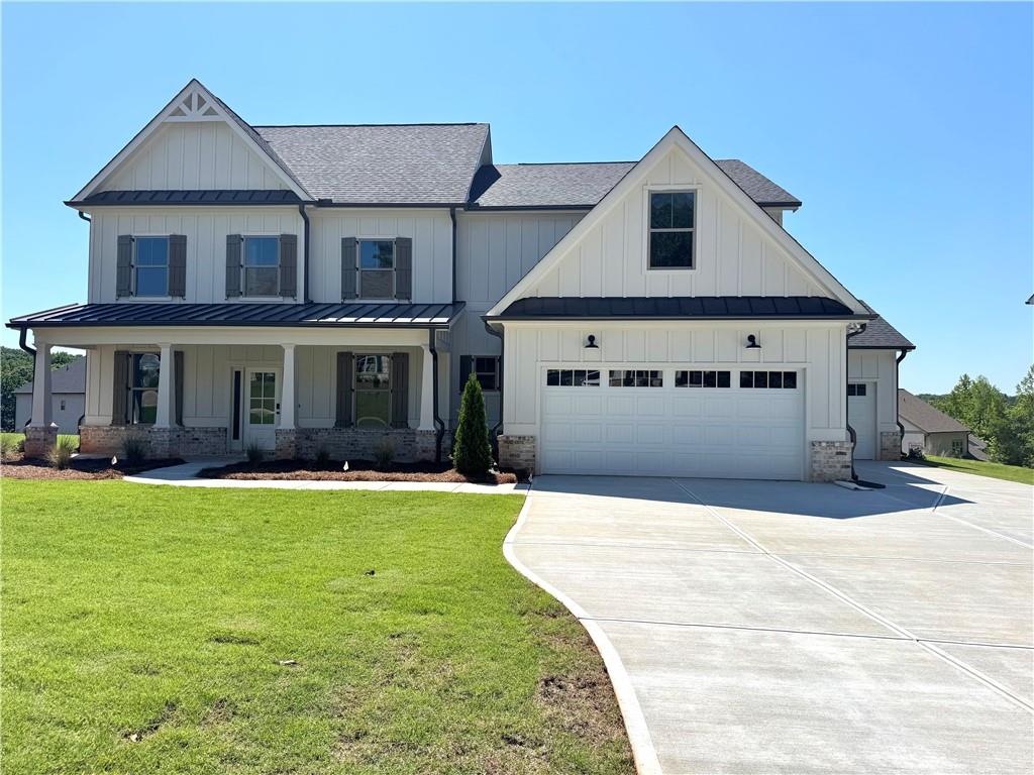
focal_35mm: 24
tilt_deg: +0.6
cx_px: 517
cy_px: 388
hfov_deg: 71.6
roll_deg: -0.5
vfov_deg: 56.8
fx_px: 717
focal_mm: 6.76
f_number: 1.78
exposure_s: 1/7092
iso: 80
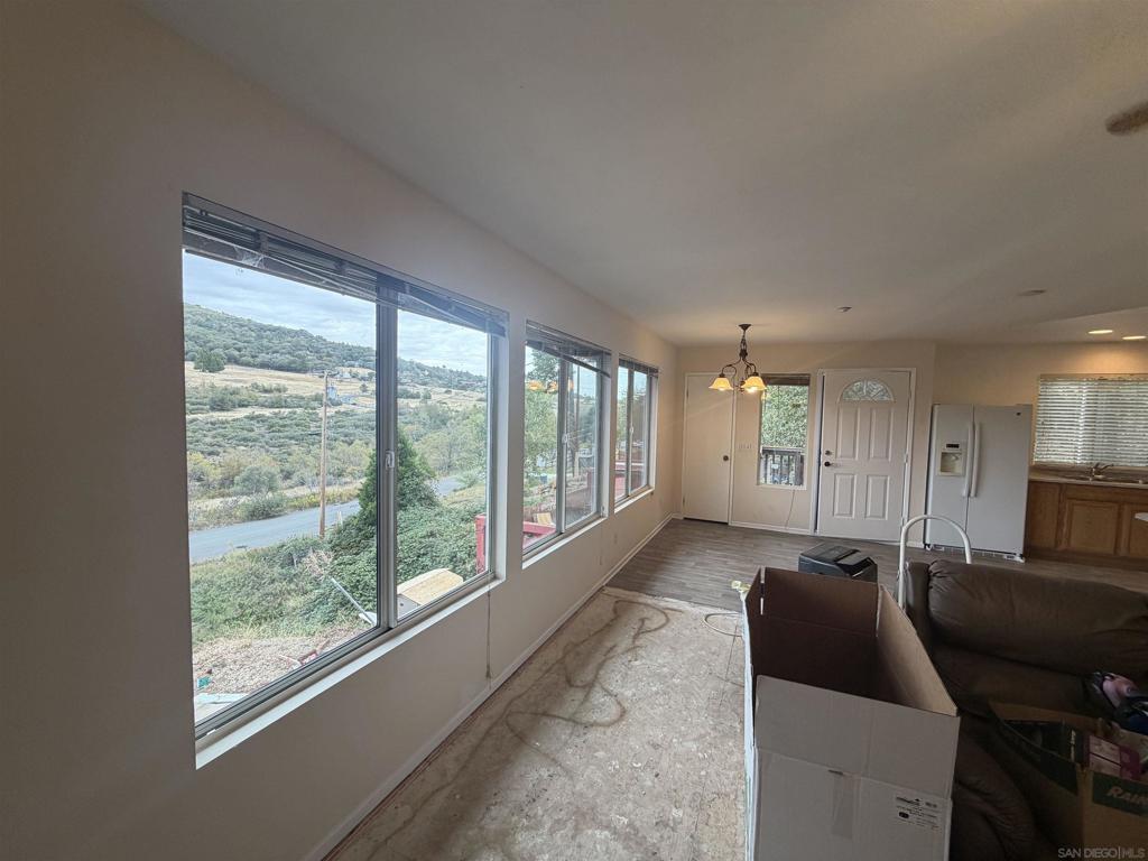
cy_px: 430
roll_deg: -1.9
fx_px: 464
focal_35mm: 14
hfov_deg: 102.1
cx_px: 574
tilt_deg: -3.3
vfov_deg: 85.7
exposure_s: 1/120
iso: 80
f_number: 2.2
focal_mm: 2.22
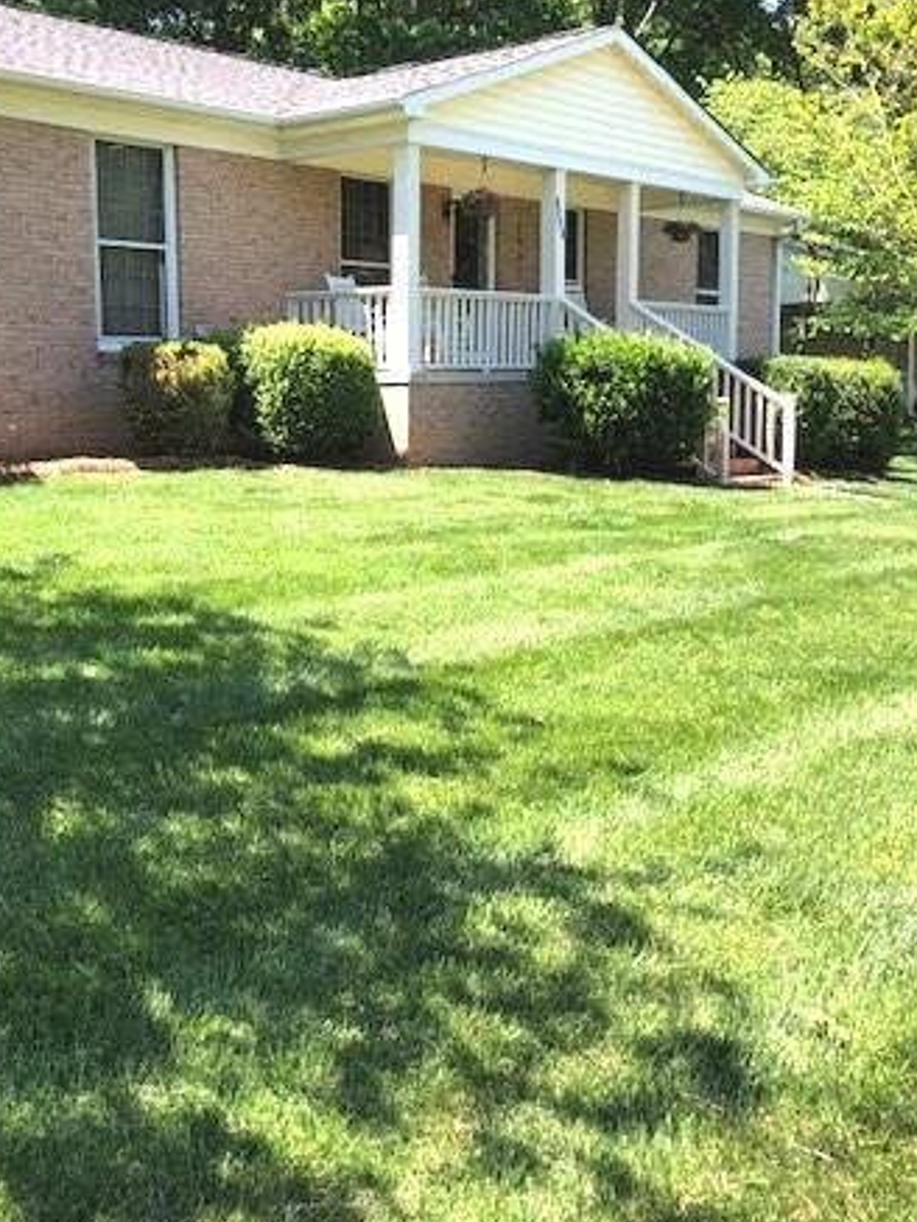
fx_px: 1447
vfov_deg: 45.7
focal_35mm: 41
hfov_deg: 34.9
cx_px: 319
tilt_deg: -5.4
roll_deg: +2.4
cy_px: 548
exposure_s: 1/374
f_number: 1.8
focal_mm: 3.99
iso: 20
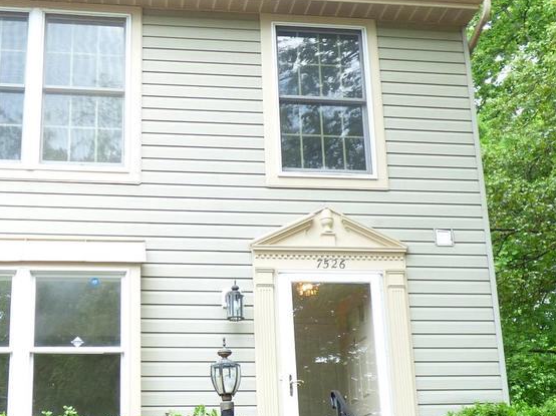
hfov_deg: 36.7
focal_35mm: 52
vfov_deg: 27.8
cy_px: 289
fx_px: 835
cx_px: 223
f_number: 2.8
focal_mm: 3.58
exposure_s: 1/160
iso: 100
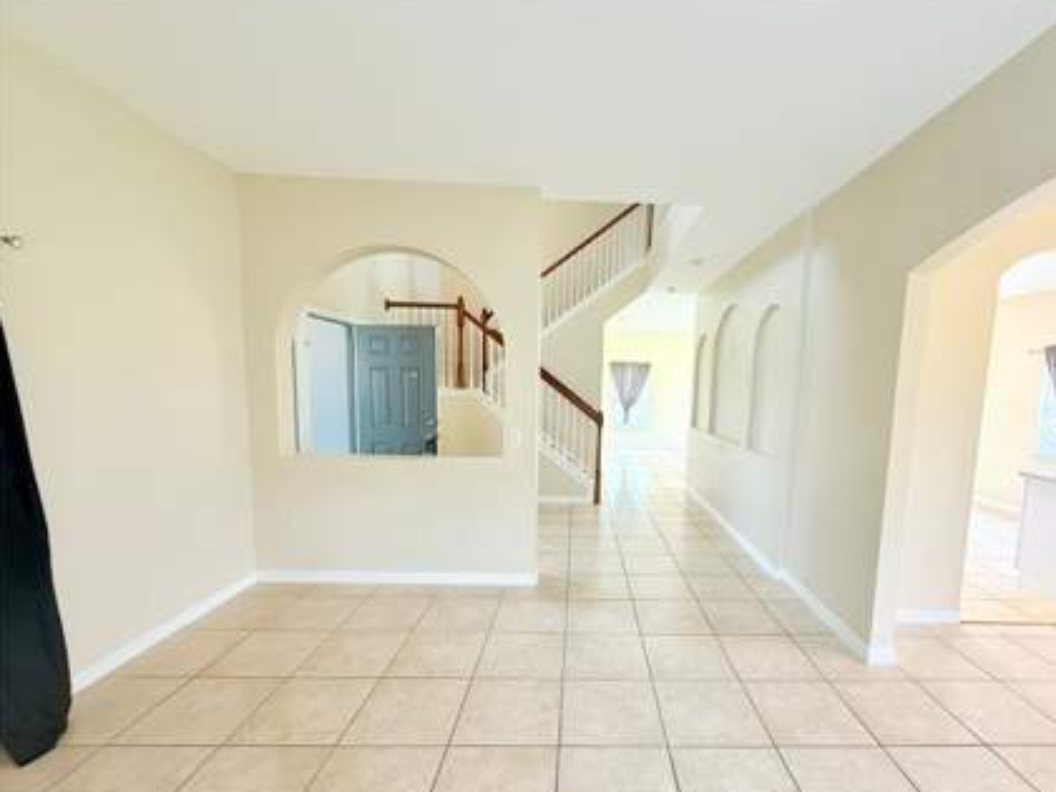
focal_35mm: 16
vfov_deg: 77.9
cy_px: 437
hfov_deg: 93.9
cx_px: 598
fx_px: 488
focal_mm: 2.22
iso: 200
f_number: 2.2
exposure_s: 1/60
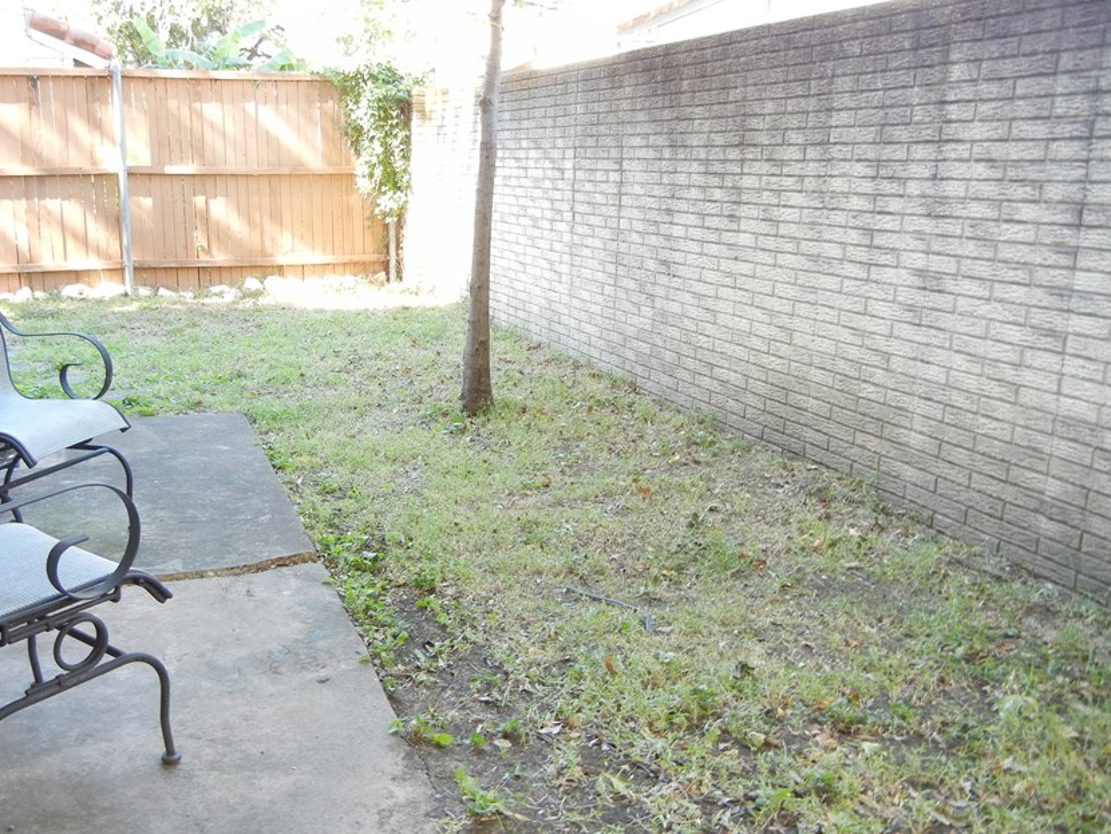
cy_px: 403
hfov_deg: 49.7
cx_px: 434
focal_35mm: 37
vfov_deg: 38.7
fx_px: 1188
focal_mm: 5.4
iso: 223
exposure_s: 1/30
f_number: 3.5
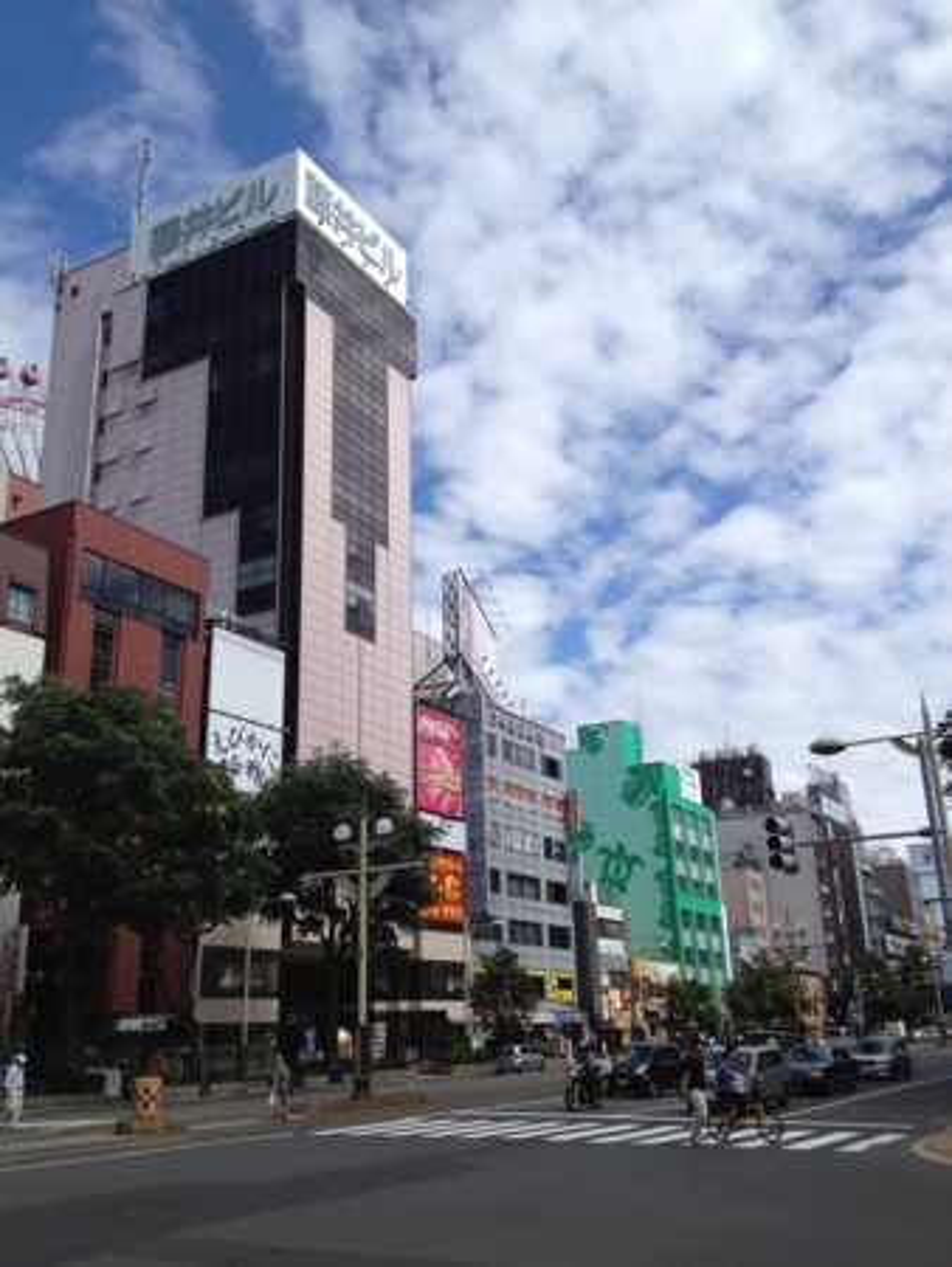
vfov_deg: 52.6
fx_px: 1282
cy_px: 634
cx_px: 476
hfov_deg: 40.7
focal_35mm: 35
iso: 64
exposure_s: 1/2208
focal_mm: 4.28
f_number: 2.4
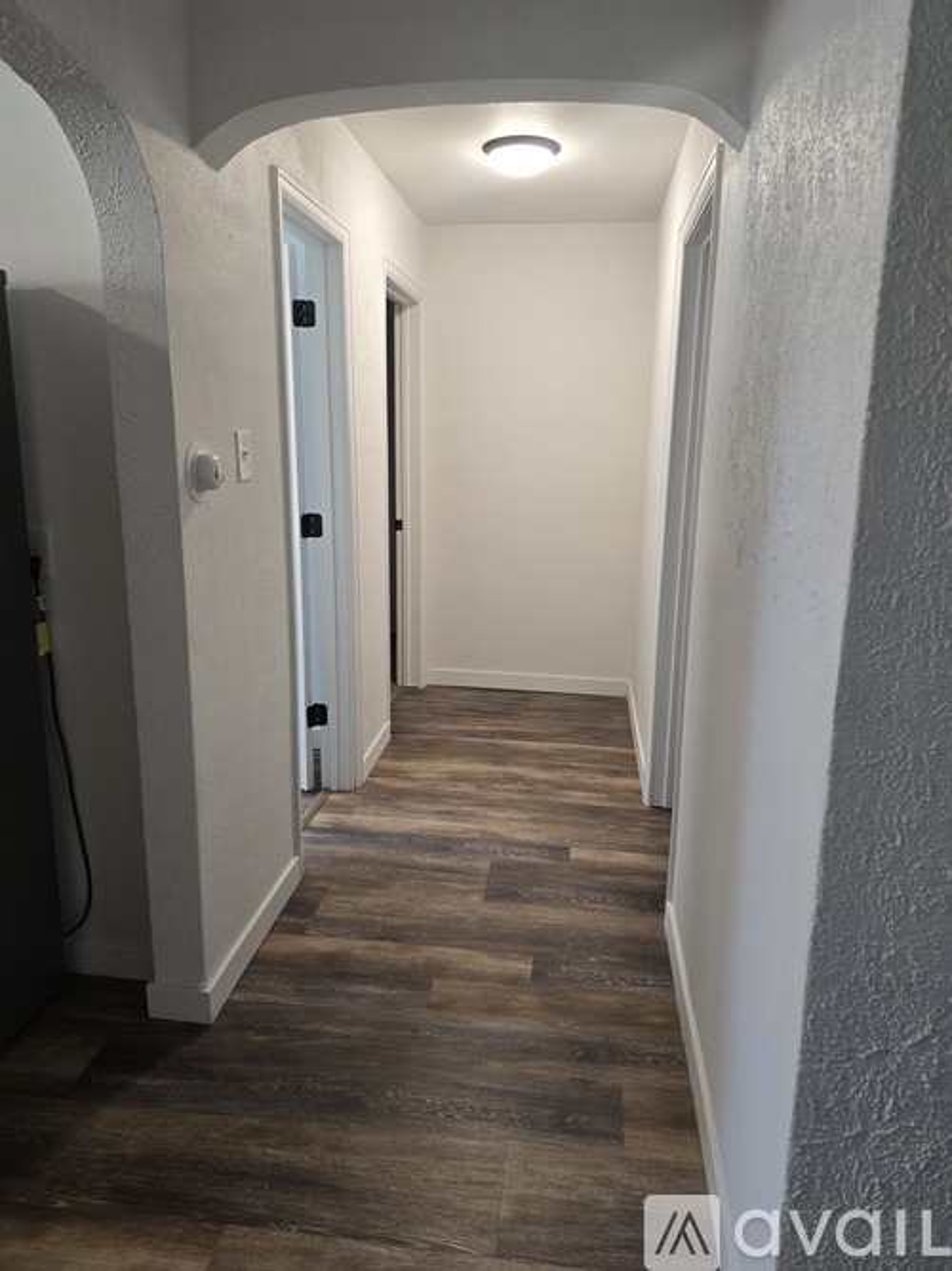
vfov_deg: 73.9
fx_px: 844
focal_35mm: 23
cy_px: 636
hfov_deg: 58.9
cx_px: 476
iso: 320
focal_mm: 6.3
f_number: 1.7
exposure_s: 1/120
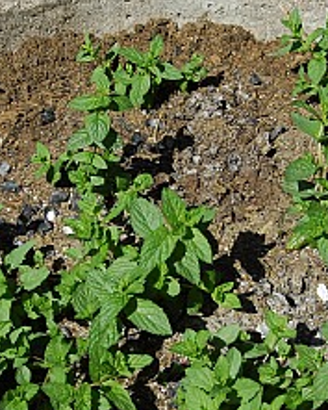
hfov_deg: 13.8
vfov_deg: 17.1
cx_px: 139
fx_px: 1358
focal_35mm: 112
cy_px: 245
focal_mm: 32
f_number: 8
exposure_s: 1/250
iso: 100
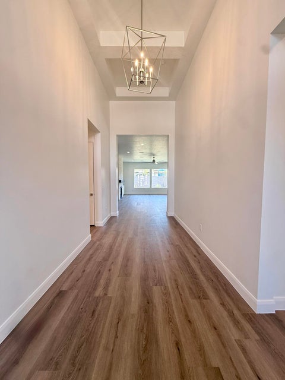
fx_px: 154
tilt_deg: -2.5
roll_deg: +0.1
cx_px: 142
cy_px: 190
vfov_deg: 102.1
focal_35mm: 14
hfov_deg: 85.7
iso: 100
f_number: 2.2
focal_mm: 2.22
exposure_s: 1/120
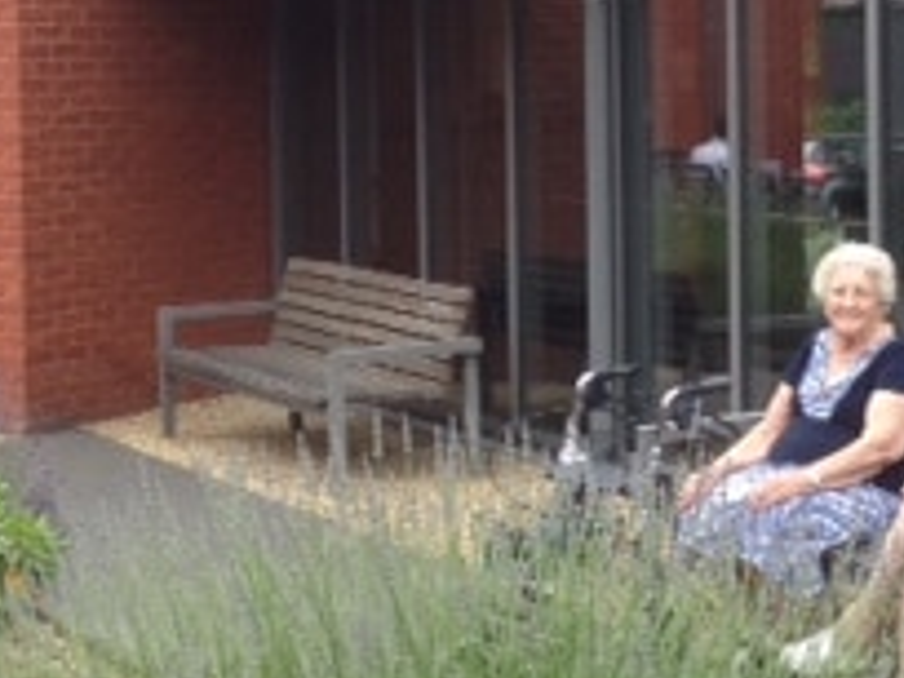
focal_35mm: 110
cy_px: 133
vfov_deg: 13.4
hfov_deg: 17.8
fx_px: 2873
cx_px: 643
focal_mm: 4.28
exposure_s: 1/292
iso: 50
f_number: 2.4
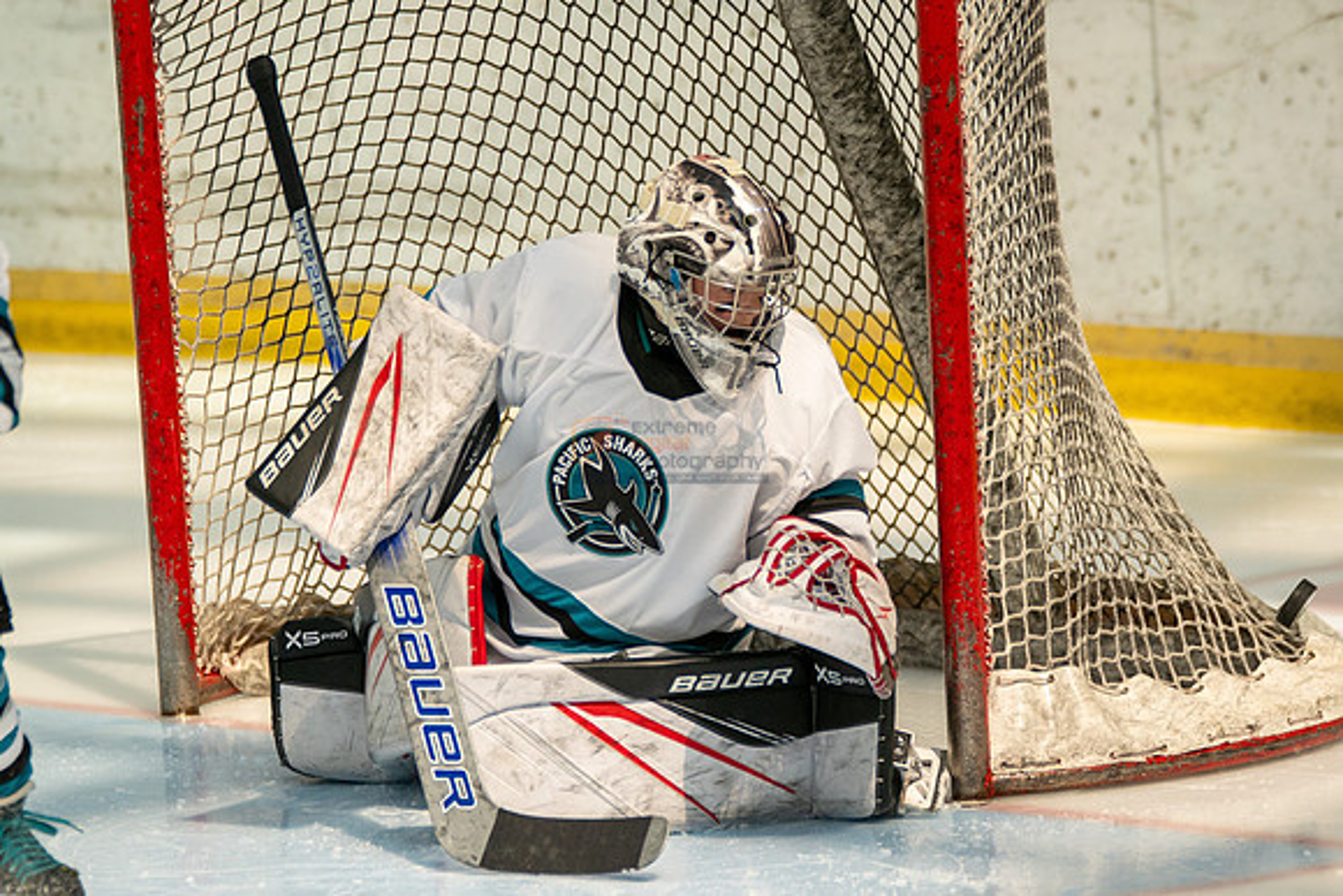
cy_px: 556
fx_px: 11125
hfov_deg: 6.9
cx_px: 688
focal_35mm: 298
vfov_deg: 4.6
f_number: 3.2
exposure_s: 1/5000
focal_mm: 209
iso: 1600
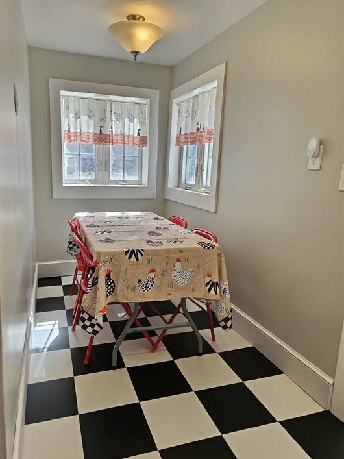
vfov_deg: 69.4
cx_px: 158
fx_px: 331
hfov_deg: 54.8
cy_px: 230
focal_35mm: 25
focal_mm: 5.4
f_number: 1.8
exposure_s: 1/120
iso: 64
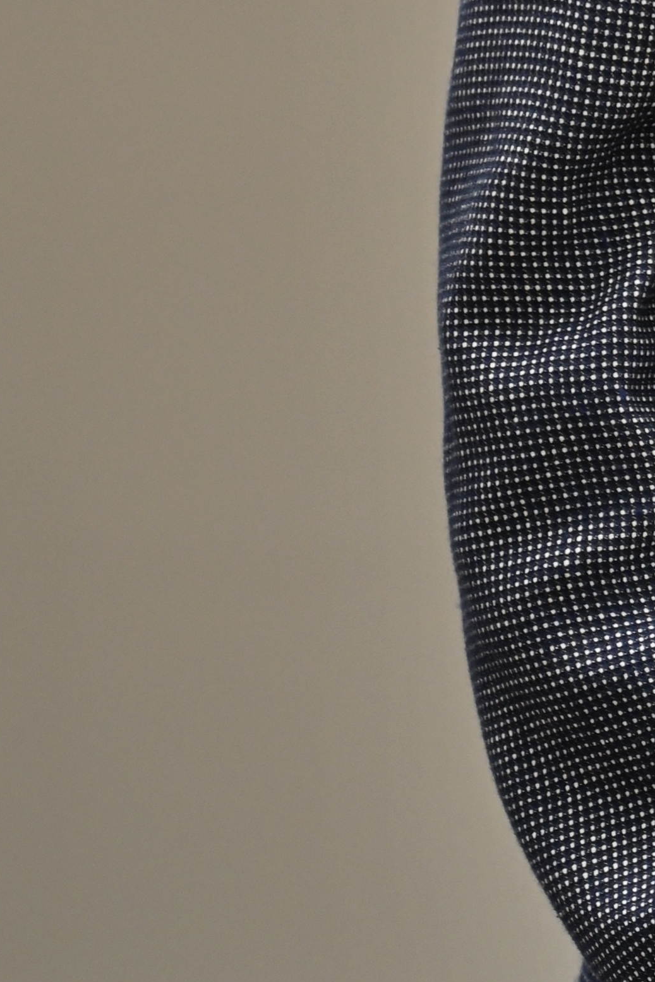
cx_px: 1151
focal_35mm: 272
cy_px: -308
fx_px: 7424
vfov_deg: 7.5
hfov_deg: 5.0
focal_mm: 70
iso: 320
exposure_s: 1/125
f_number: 4
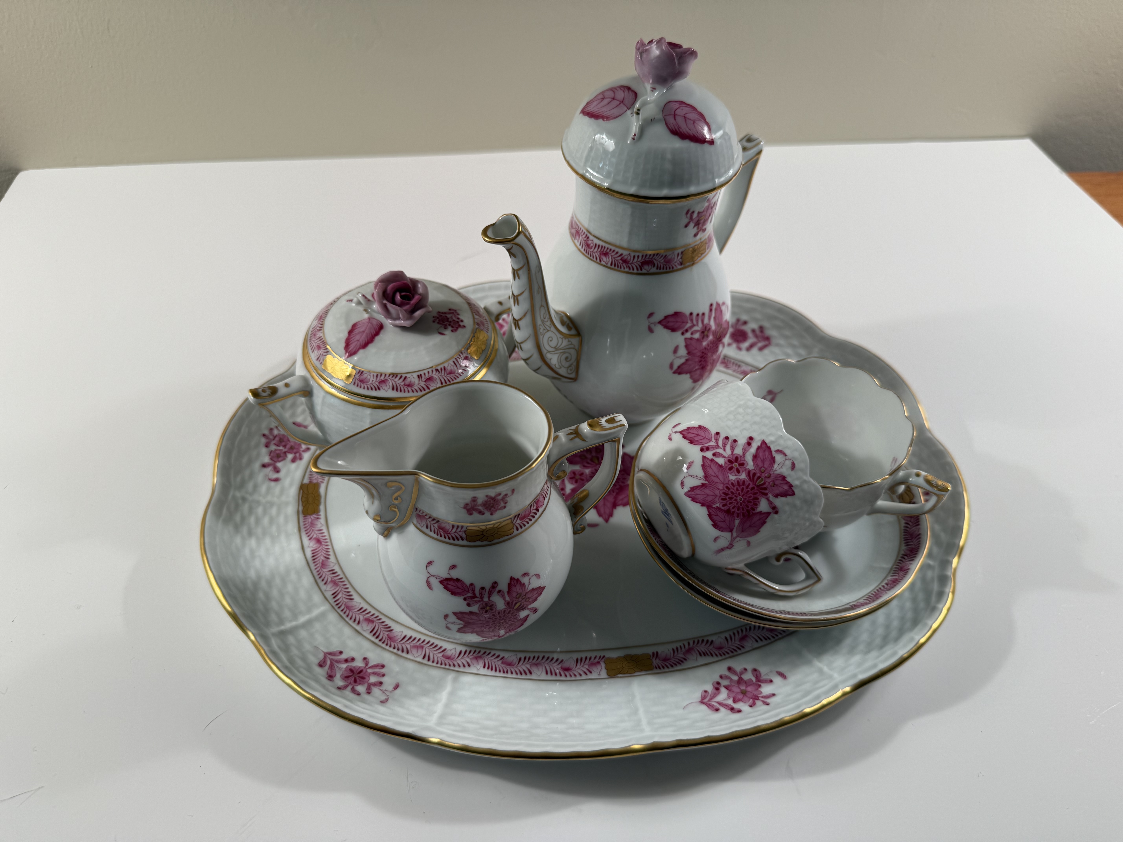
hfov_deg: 71.6
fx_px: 779
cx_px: 562
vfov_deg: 56.8
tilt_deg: -46.4
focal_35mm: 24
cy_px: 421
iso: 80
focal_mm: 6.76
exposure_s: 1/120
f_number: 1.78
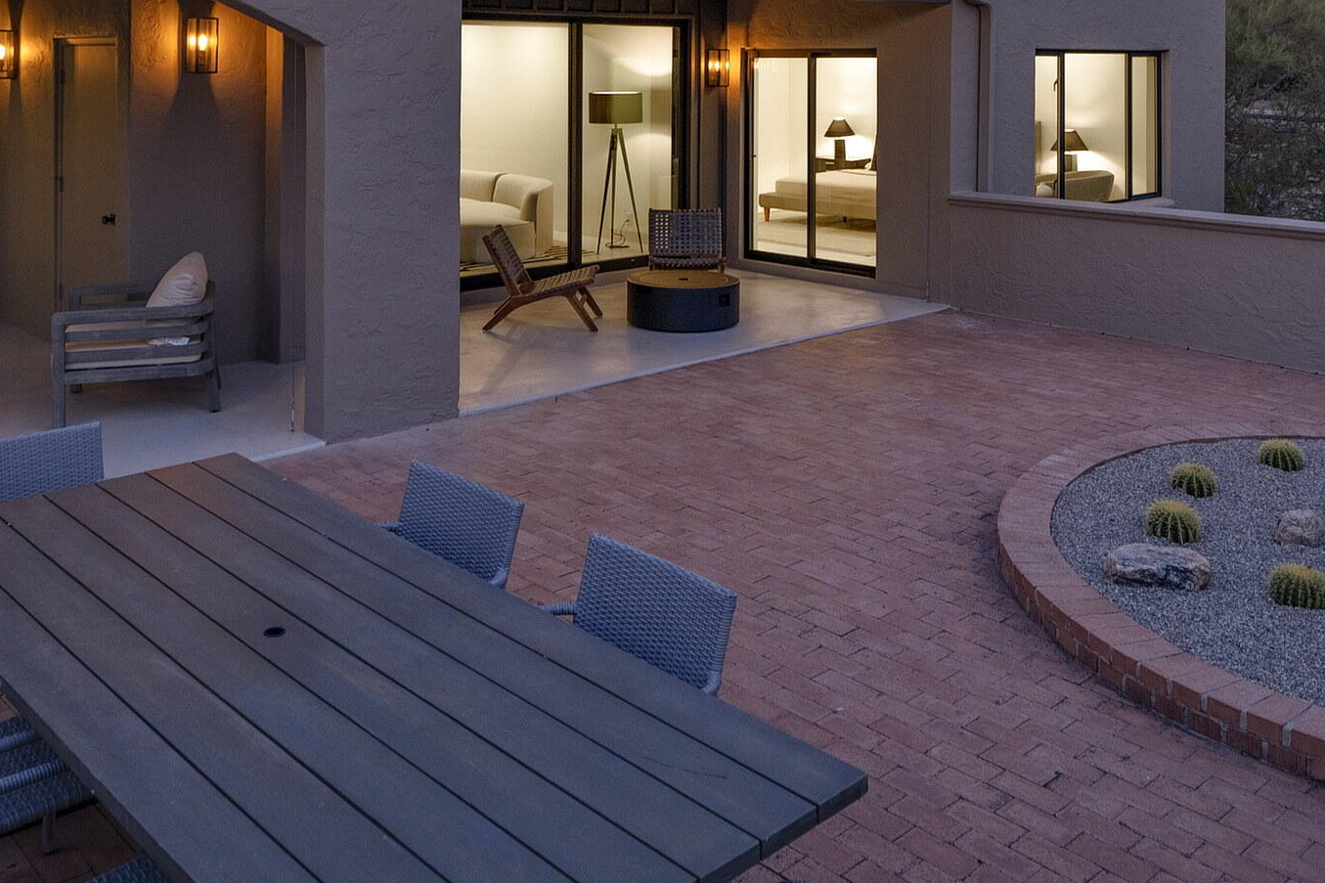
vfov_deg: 38.7
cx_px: 653
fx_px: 1141
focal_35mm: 31
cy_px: 56
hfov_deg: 60.3
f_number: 4
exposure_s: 1/15
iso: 400
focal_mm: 15
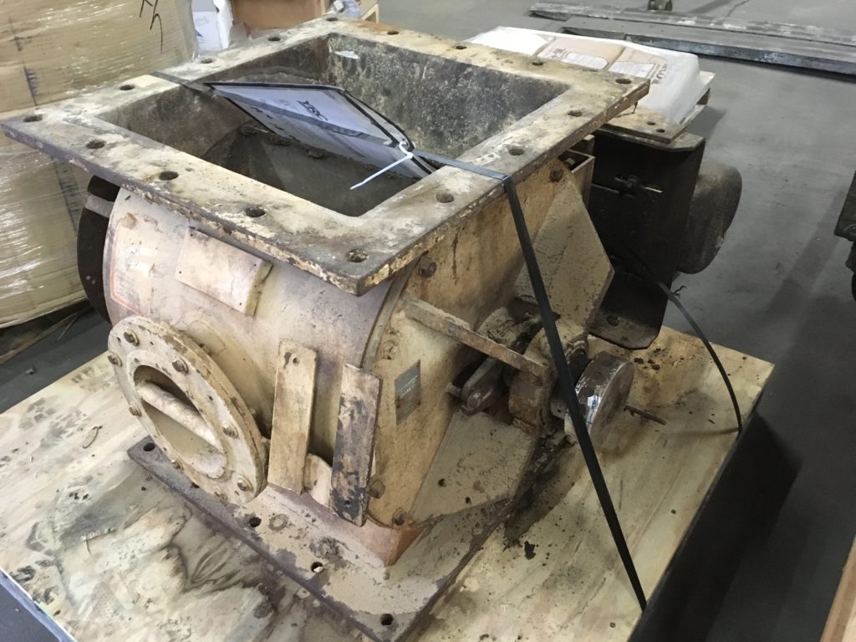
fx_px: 717
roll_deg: +1.2
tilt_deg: -39.9
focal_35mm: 29
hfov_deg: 61.7
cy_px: 321
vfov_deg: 48.2
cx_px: 428
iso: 250
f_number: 2.2
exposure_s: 1/15
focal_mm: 4.15
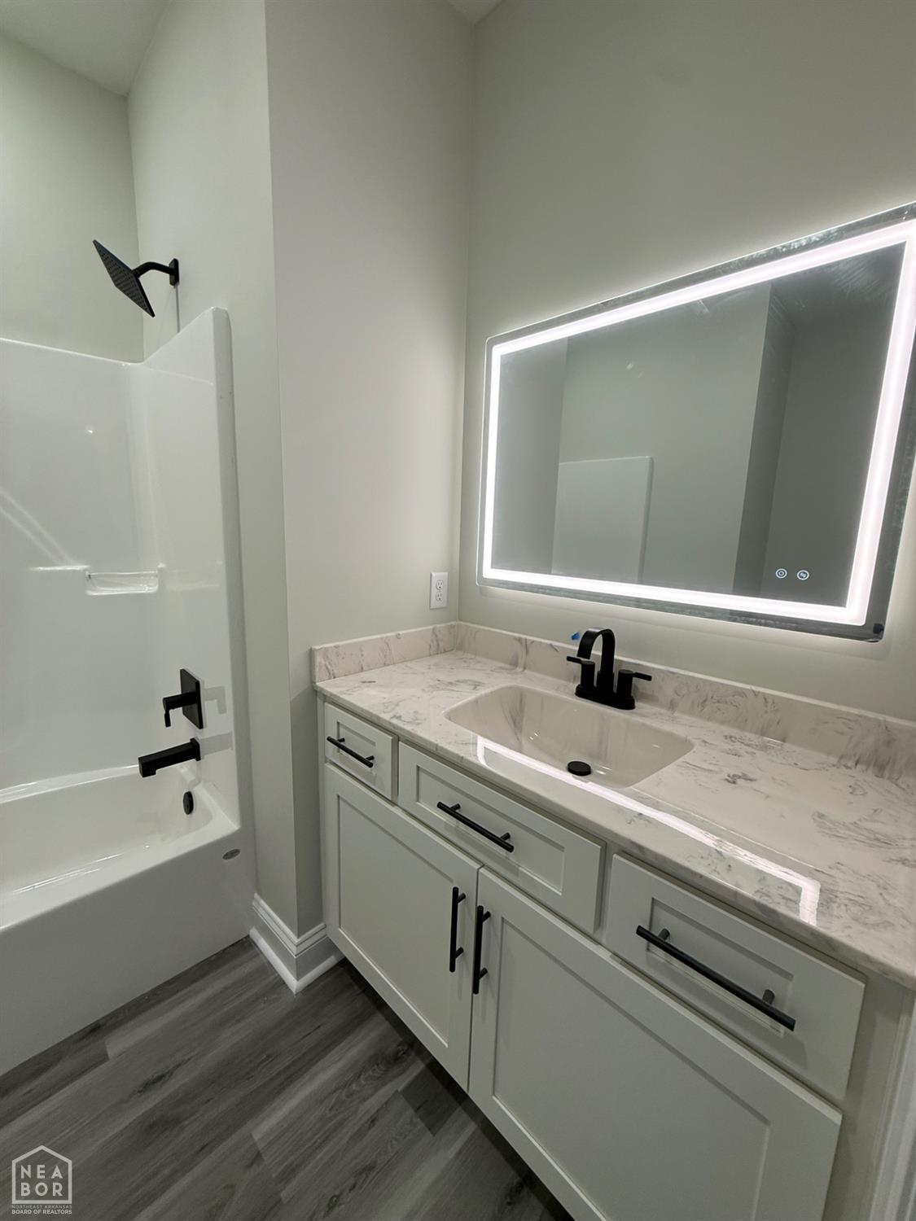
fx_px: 494
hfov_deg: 85.7
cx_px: 458
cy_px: 610
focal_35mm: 14
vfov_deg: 102.1
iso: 100
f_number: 2.2
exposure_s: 1/100
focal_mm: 2.22
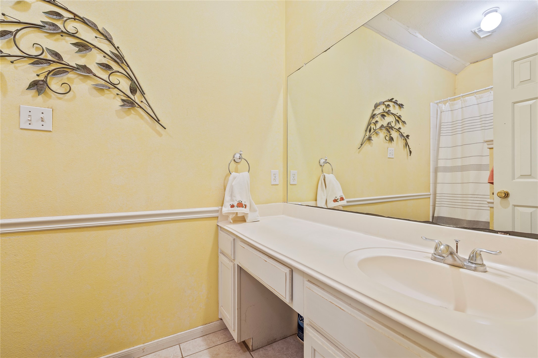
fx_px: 224
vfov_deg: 77.2
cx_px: 269
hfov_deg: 100.4
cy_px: 179
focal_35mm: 15
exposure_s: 1
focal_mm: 15
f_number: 4.5
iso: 125
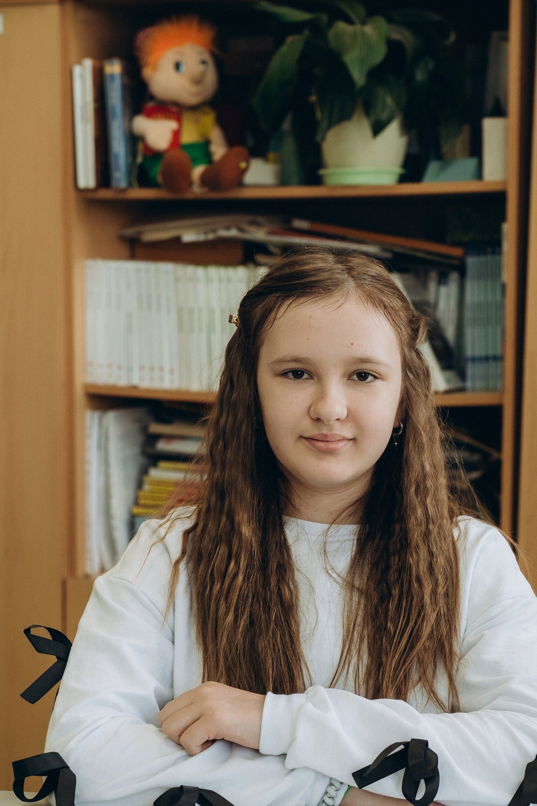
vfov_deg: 24.7
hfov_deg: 16.6
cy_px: 486
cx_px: 293
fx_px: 1835
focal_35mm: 82
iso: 500
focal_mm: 40
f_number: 3.2
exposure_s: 1/250
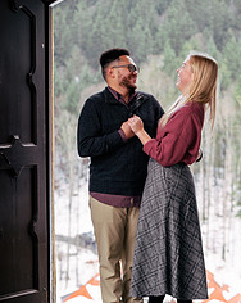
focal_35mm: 154
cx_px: 151
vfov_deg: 12.5
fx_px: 1377
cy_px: 157
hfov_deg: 10.0
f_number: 5
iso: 250
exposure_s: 1/100
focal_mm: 86
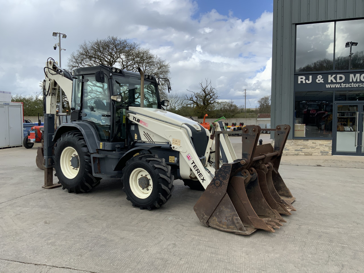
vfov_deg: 48.2
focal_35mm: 29
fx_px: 305
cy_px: 136
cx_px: 182
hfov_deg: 61.7
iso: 16
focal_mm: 3
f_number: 1.8
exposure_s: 1/1250
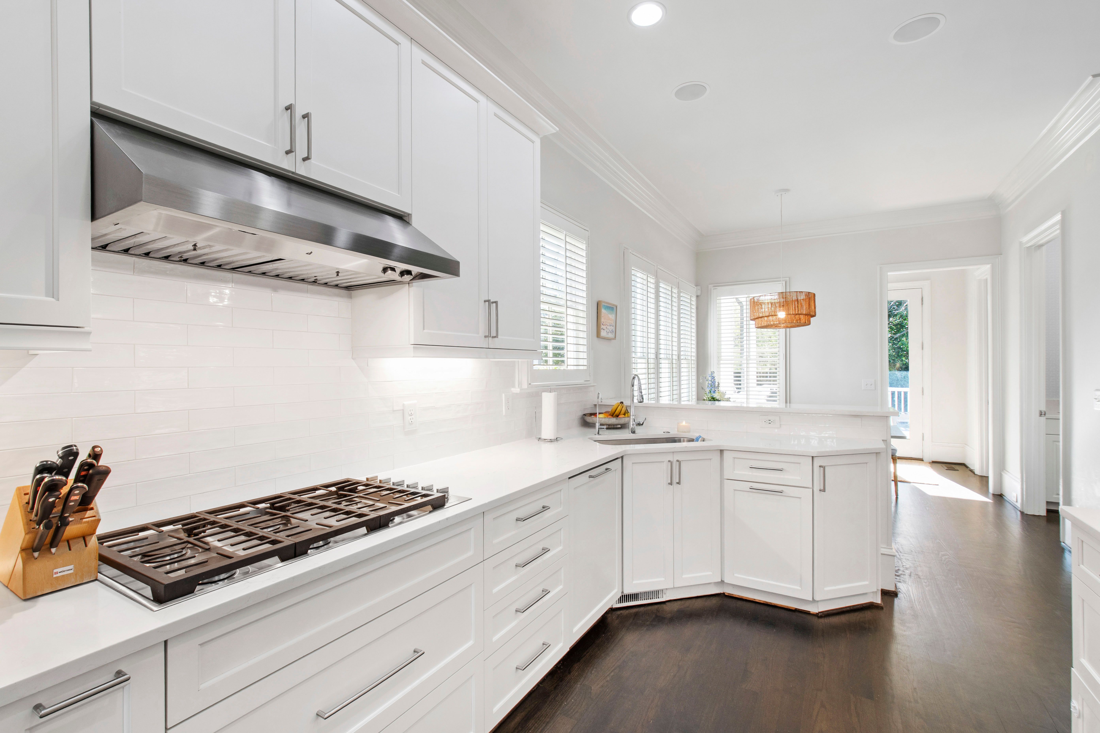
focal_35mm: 15
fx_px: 458
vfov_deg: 77.3
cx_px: 550
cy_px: 366
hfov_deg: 100.4
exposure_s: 1/6
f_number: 8
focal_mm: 10
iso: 100
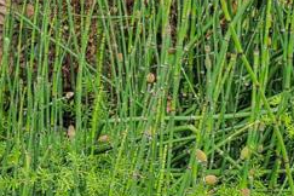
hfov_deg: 16.0
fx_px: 857
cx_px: -259
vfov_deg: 12.5
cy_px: -82
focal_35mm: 105
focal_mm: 12
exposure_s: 1/250
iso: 125
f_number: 4.5
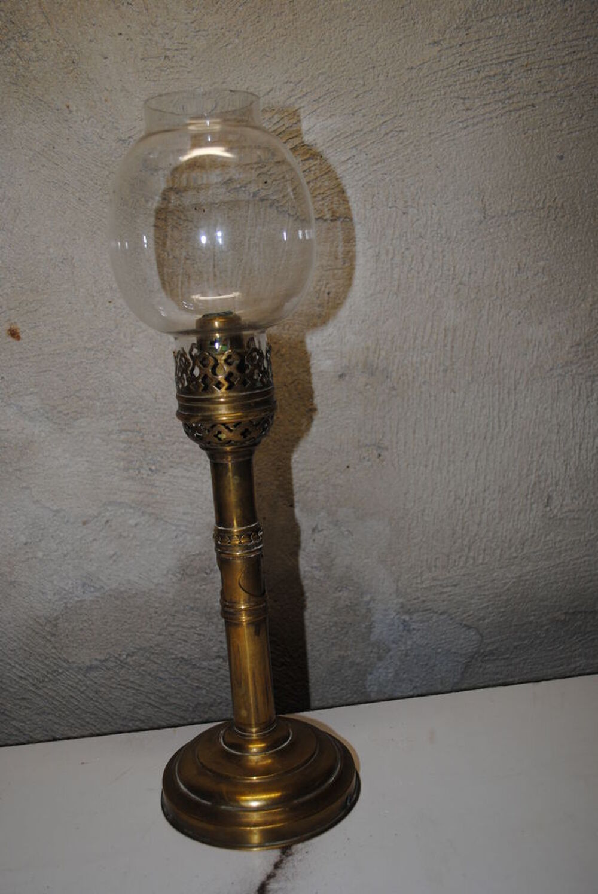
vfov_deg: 53.1
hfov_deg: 37.0
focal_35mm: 36
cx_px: 299
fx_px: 895
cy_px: 447
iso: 200
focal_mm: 24
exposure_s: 1/60
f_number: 4
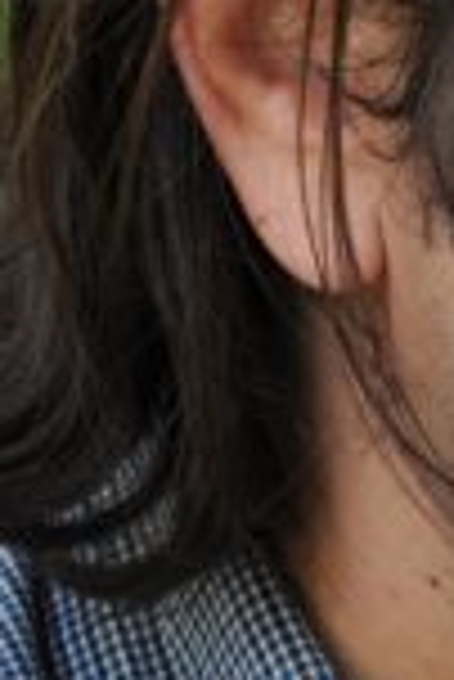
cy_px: 423
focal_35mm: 409
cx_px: 966
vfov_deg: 5.0
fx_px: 7728
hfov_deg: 3.3
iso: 250
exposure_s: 1/80
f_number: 5.6
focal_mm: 55
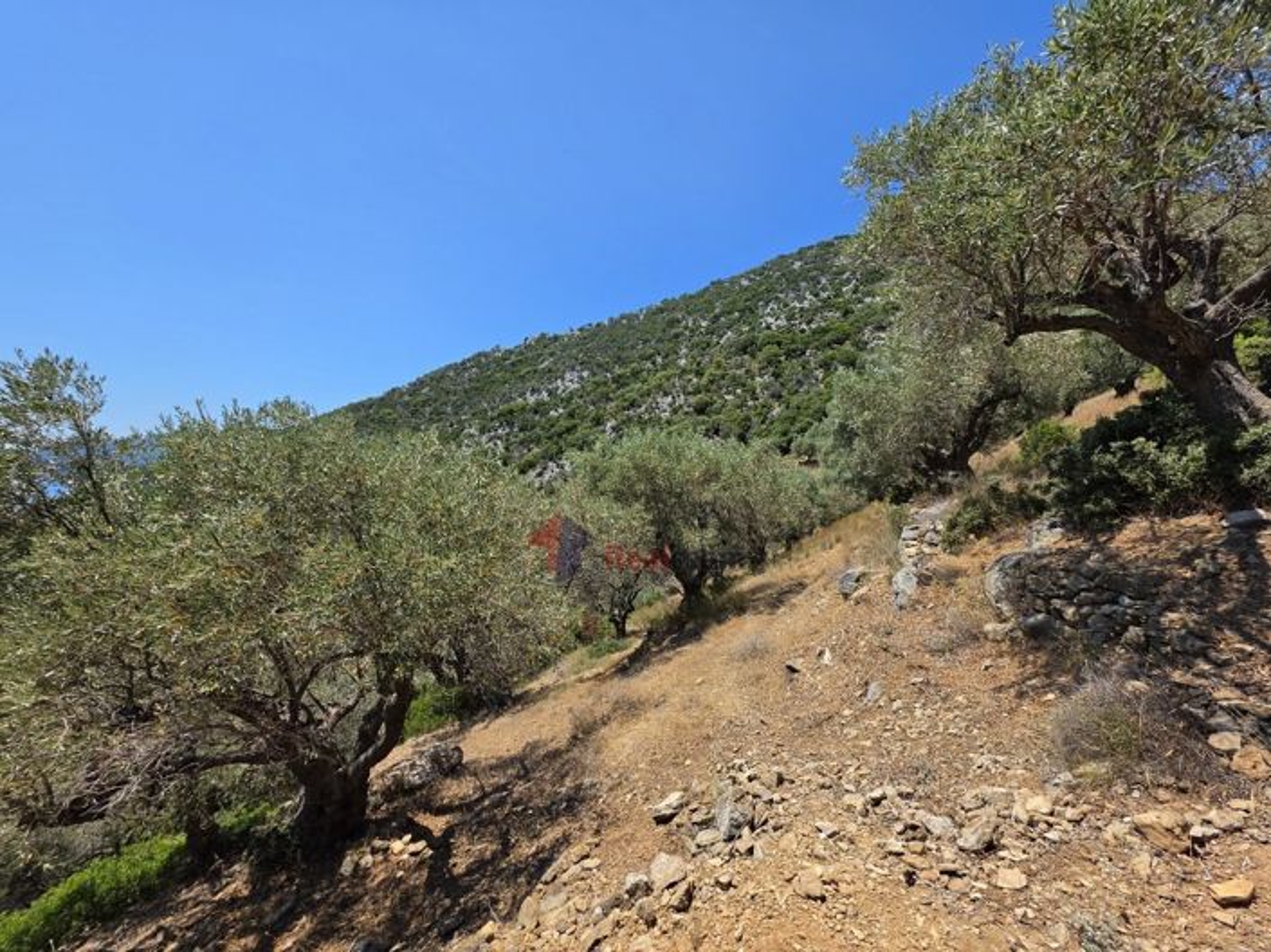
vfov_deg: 89.9
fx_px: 477
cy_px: 476
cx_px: 636
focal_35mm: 13
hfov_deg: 106.2
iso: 32
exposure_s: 1/1623
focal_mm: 2.2
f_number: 1.9
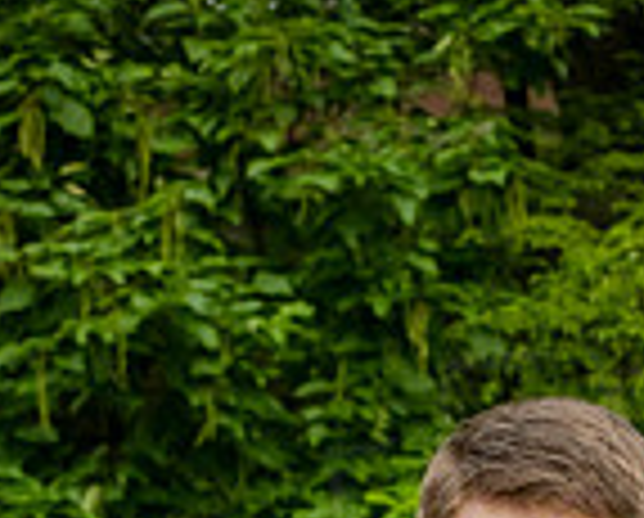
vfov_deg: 6.4
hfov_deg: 8.2
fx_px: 4507
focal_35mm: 236
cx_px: 554
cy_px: 950
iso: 640
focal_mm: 80
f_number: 13
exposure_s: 1/320
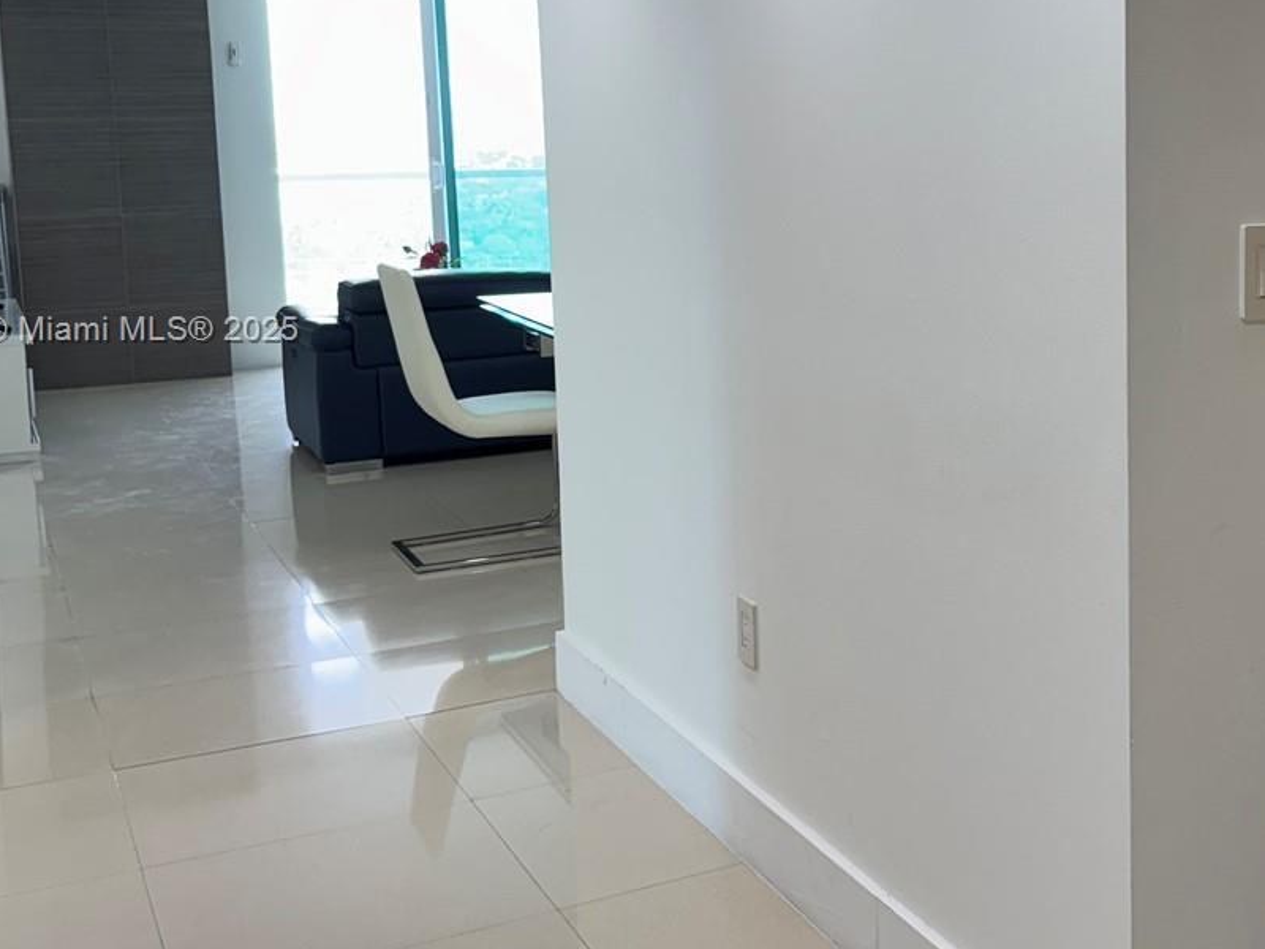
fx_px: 1754
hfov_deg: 37.8
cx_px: 1058
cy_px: 332
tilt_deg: -7.4
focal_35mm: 48
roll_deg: +0.4
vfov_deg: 30.1
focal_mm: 6.76
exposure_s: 1/120
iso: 64
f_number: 1.78
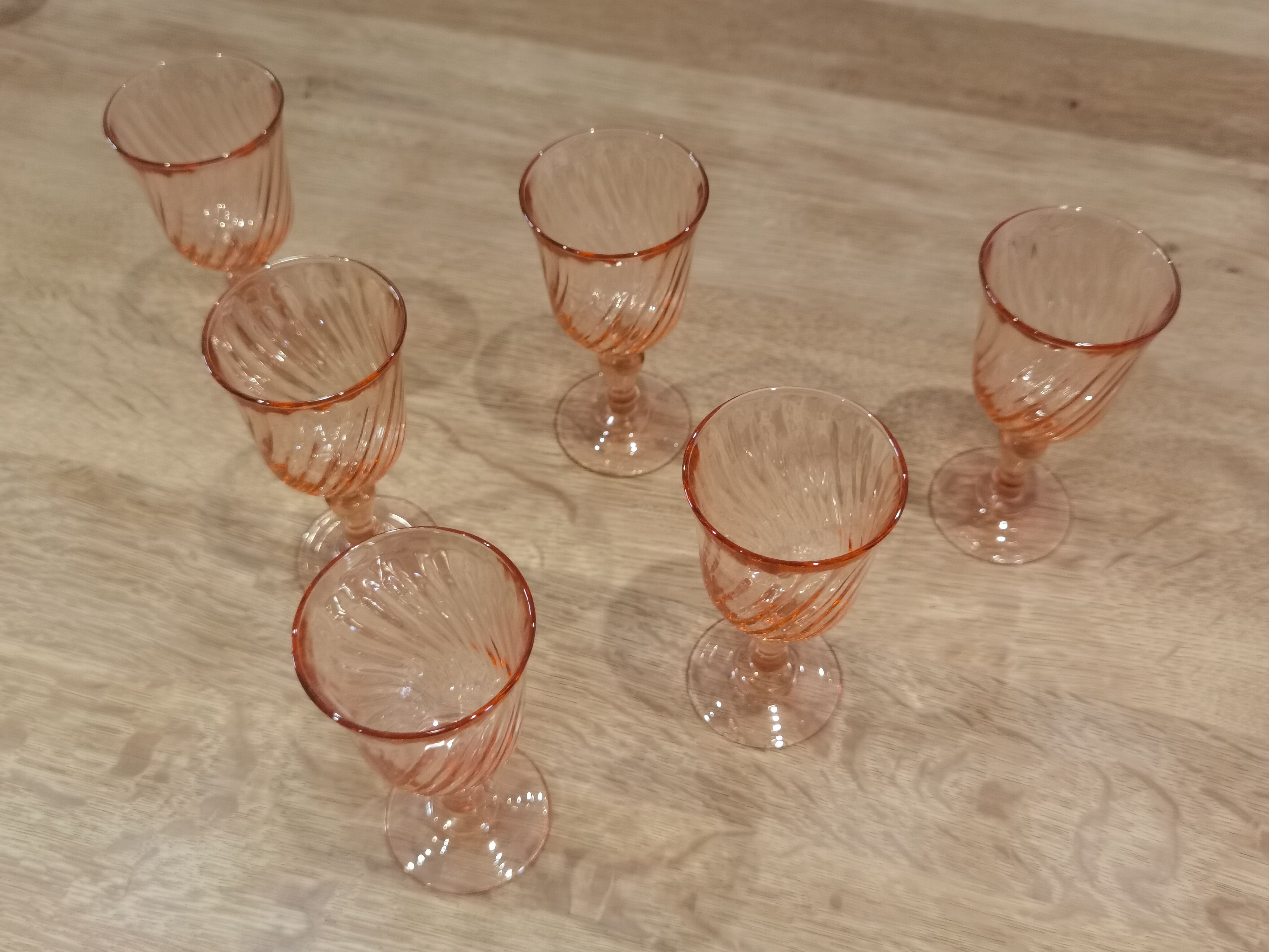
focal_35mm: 35
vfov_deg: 40.7
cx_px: 634
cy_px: 476
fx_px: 1283
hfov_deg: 52.6
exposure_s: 1/100
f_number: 1.9
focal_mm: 6.71
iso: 200
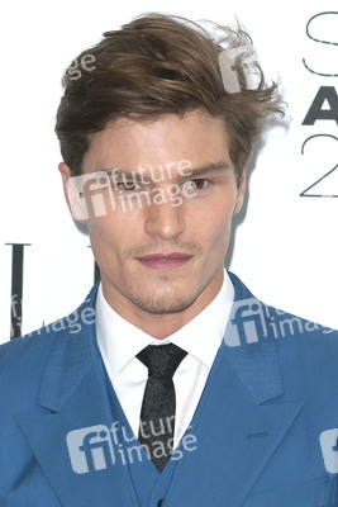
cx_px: 169
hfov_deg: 11.7
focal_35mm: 117
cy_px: 254
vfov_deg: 17.5
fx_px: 1646
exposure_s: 1/250
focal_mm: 78
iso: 400
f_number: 6.3
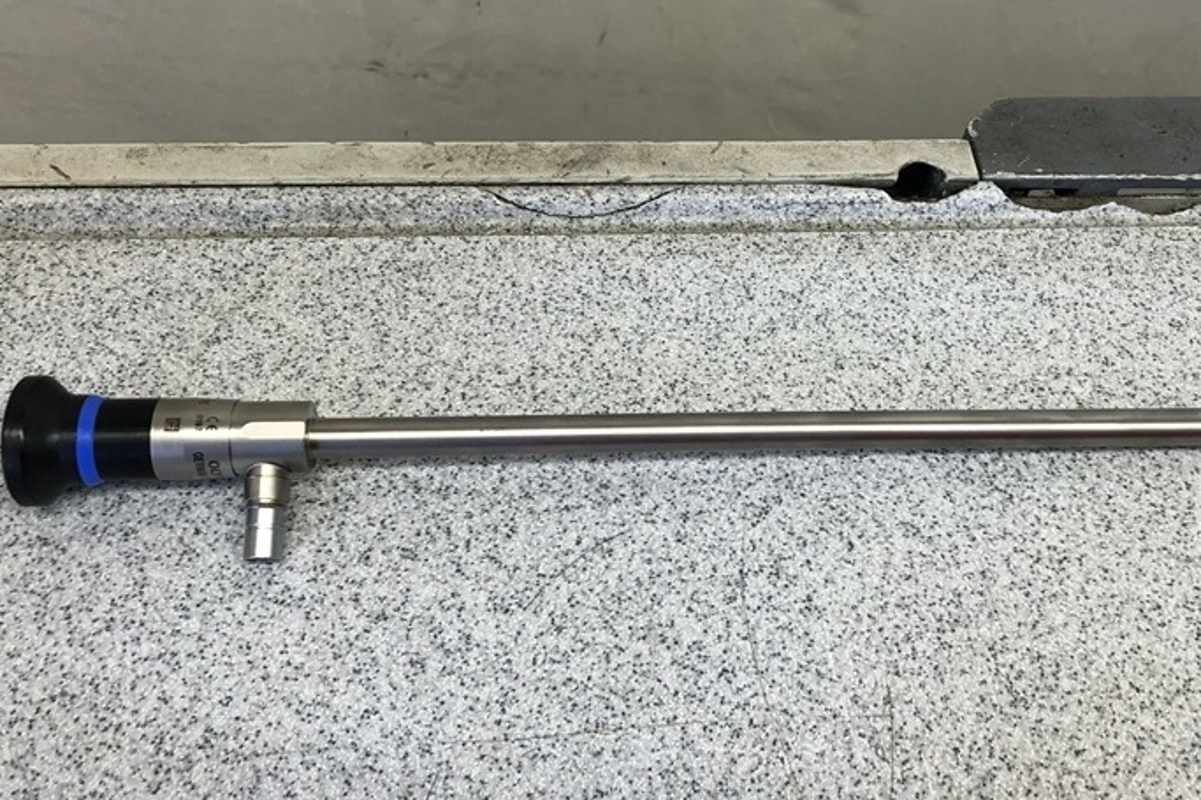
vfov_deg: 31.0
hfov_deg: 45.0
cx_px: 763
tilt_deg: -51.5
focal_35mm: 43
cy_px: 302
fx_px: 1434
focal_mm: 3.99
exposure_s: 1/120
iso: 64
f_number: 1.8
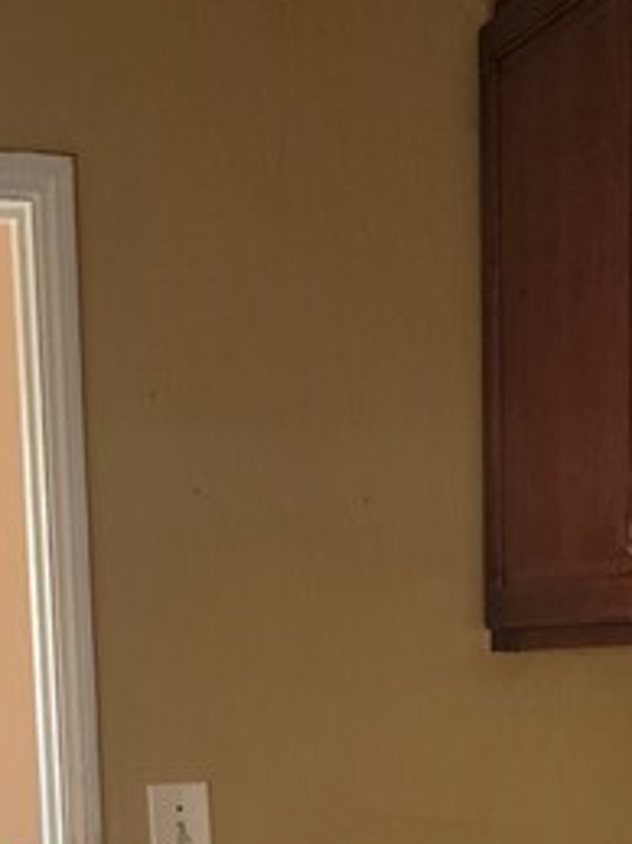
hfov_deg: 16.2
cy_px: 1202
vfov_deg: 19.3
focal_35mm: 91
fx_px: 2217
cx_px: 424
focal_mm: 6.5
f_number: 1.4
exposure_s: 1/120
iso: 200
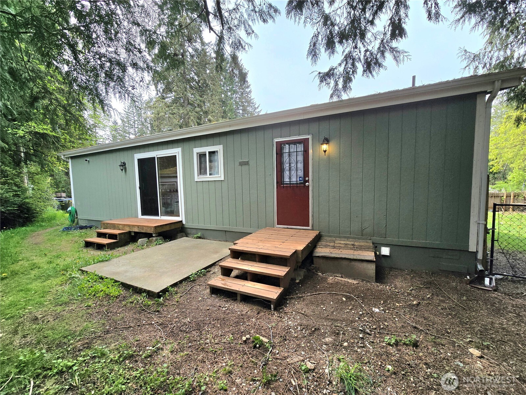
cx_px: 263
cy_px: 198
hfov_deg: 106.2
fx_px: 198
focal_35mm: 13
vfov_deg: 89.9
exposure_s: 1/909
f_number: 2.2
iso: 50
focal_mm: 2.2
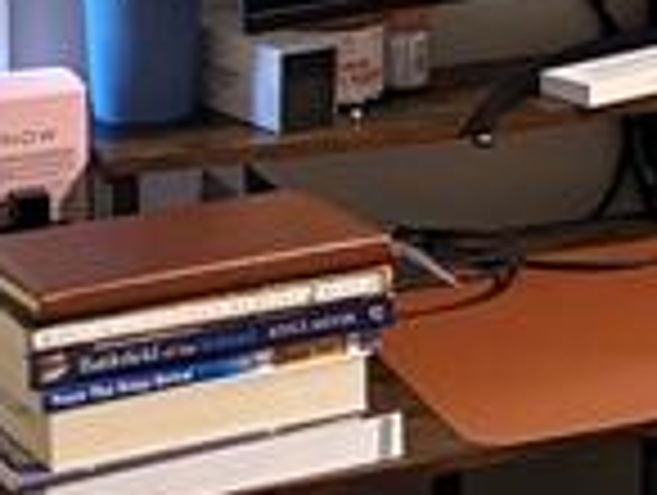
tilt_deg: -6.6
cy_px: -464
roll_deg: -2.0
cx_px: 1462
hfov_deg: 9.8
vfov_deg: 7.9
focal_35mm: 182
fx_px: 3460
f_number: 1.6
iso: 320
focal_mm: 5.96
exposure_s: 1/60
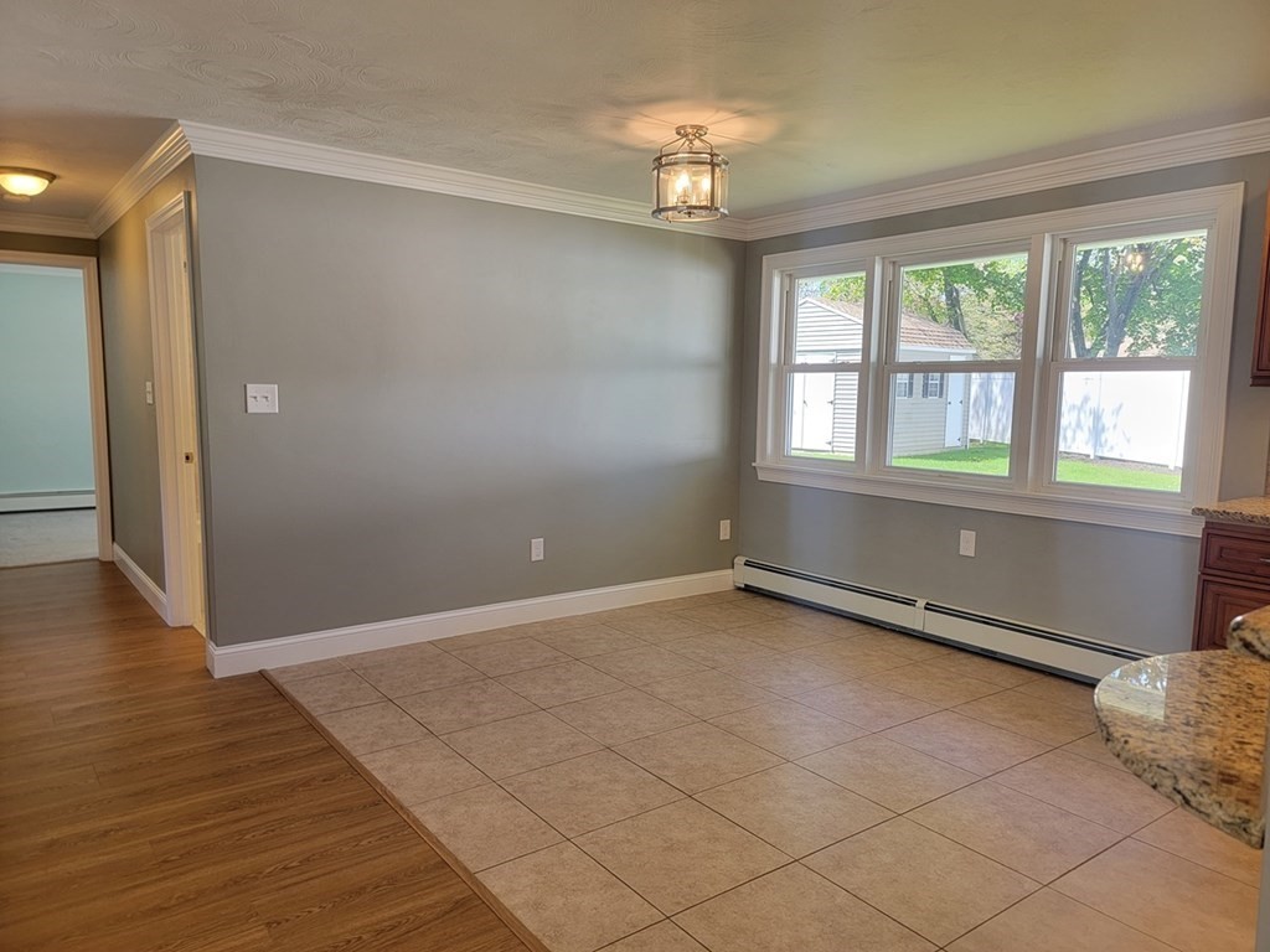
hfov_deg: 71.6
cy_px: 476
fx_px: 881
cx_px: 635
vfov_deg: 56.8
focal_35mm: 24
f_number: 1.8
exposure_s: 1/120
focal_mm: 6.7
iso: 125
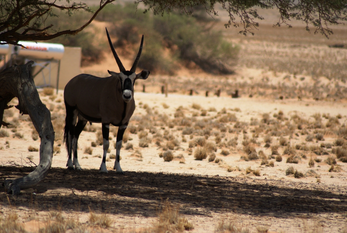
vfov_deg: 3.1
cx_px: 174
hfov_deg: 4.6
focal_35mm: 450
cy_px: 116
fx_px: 4344
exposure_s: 1/640
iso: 100
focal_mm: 300
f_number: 5.6
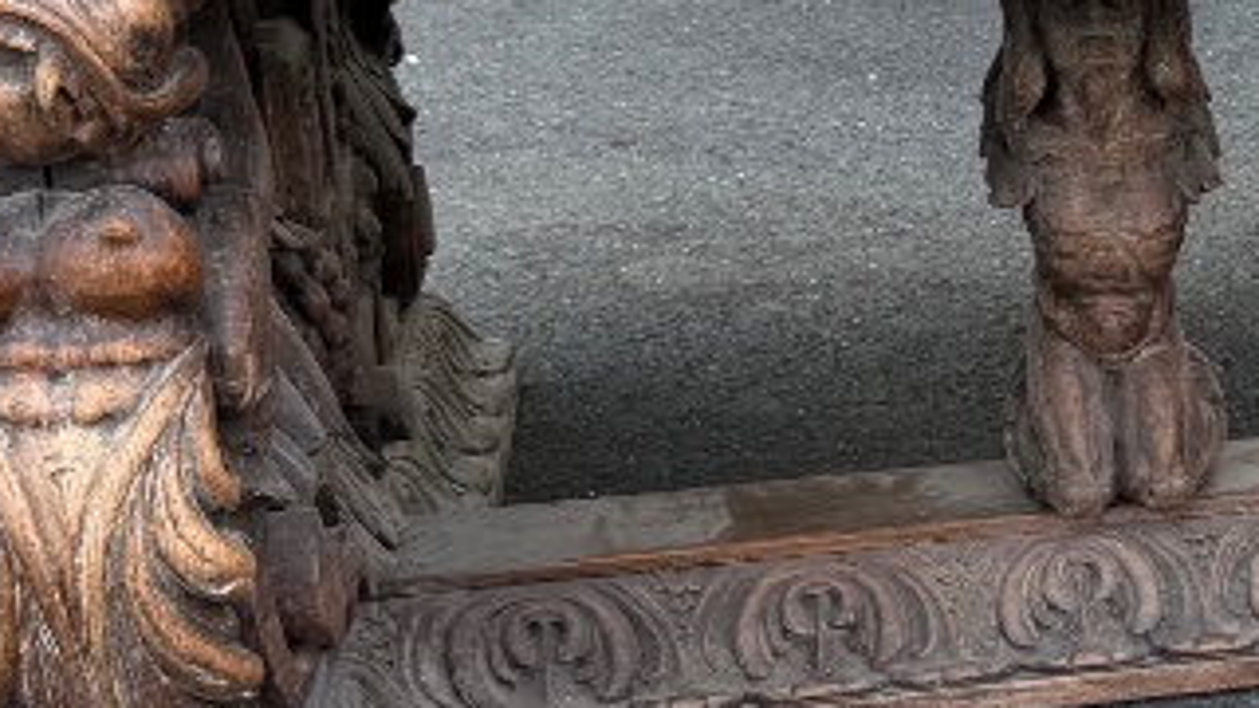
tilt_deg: -20.9
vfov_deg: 12.3
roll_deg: +2.0
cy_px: 216
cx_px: 1617
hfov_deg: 20.1
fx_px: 3272
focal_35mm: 98
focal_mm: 6.76
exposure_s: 1/607
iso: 80
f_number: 1.78
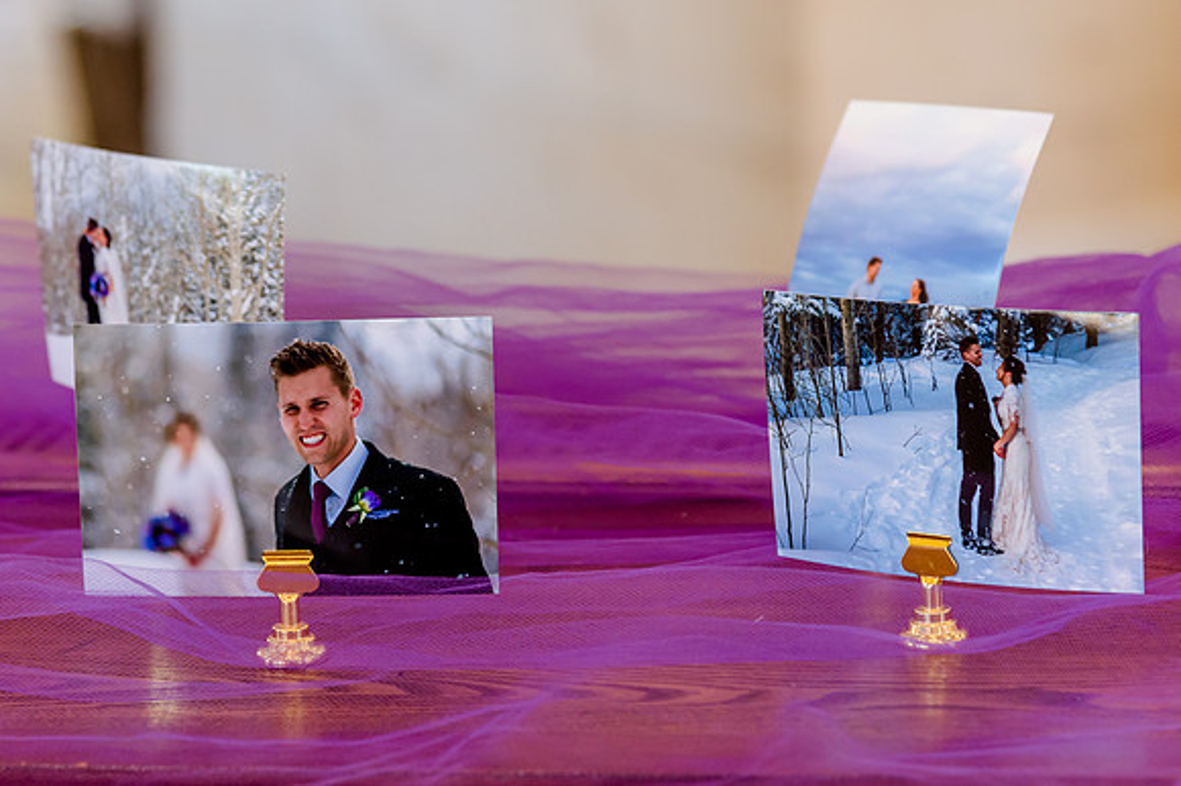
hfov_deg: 12.5
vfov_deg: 8.4
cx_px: 505
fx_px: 5376
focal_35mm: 164
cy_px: 365
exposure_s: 1/320
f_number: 4.5
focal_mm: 120
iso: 1000
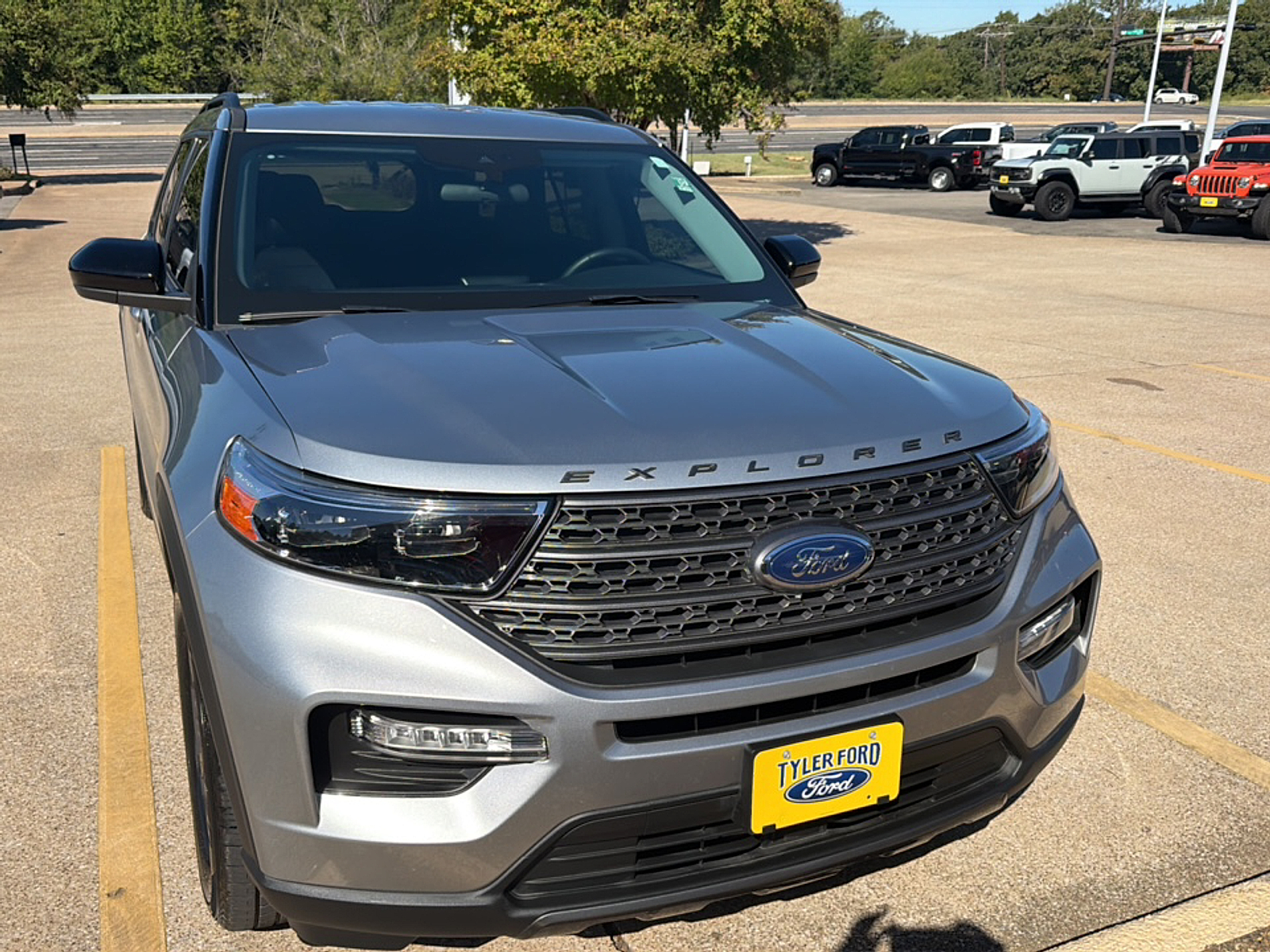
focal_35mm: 25
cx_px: 635
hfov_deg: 69.4
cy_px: 476
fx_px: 917
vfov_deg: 54.9
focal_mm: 6.76
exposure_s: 1/7353
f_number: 1.78
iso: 100
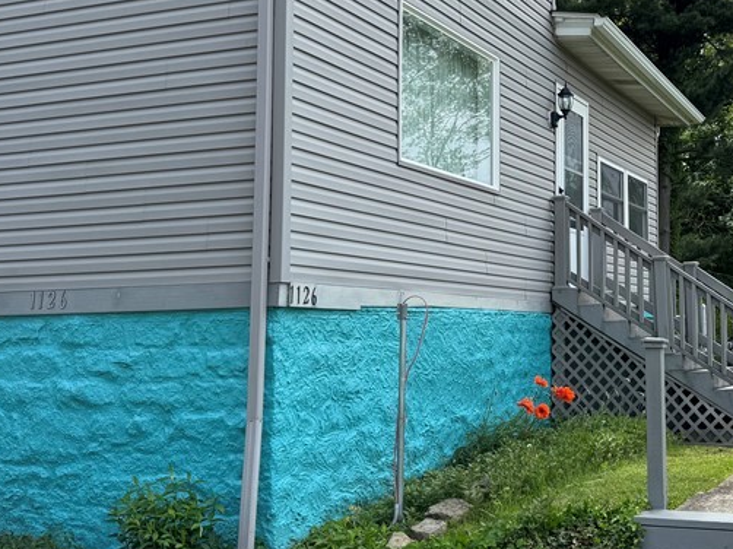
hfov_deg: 37.5
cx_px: 588
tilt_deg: +7.5
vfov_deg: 29.5
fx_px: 1037
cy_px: 194
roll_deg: +0.9
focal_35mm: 49
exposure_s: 1/2833
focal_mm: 6.76
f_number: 1.78
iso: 80
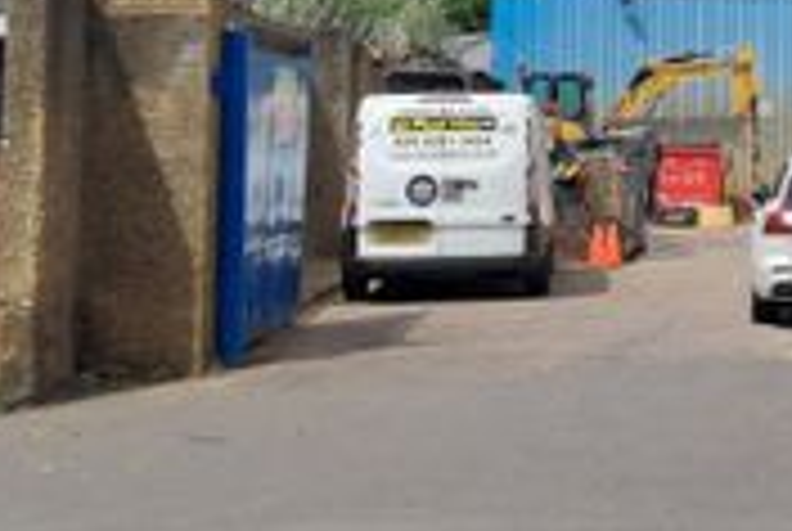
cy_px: -76
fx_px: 1300
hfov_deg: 31.2
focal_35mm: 59
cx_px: 801
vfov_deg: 21.7
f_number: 1.8
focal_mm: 4.65
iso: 32
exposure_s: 1/1355
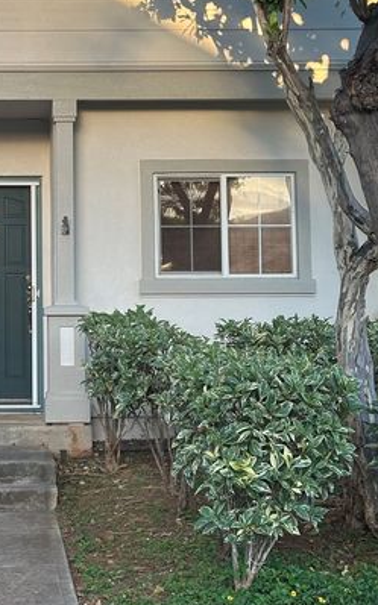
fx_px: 1403
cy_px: 204
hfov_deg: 15.2
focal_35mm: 85
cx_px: 30
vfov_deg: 24.3
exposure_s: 1/258
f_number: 1.78
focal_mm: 6.86
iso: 64
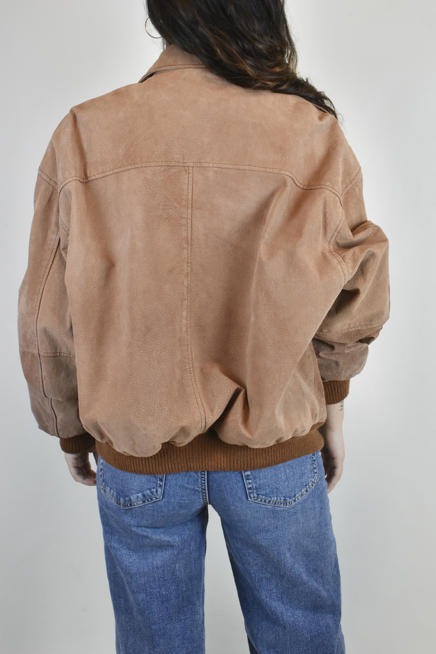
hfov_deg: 26.0
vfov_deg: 38.2
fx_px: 945
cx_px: 216
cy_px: 329
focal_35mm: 52
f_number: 18
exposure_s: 1/40
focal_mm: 34
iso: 1600
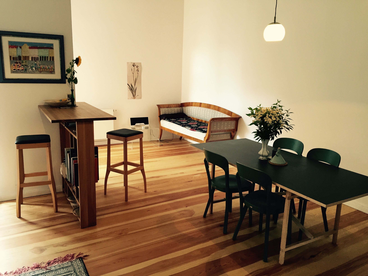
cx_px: 184
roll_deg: -3.1
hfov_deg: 61.7
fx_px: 308
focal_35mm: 29
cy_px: 138
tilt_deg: -12.0
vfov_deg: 48.2
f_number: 2.2
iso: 80
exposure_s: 1/30
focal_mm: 4.15
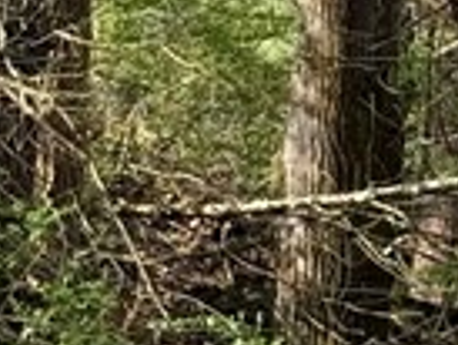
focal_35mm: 358
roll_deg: -0.2
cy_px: 315
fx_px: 4741
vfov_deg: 4.2
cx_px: 659
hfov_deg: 5.5
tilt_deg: +3.6
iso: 80
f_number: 1.78
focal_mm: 6.76
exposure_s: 1/1264
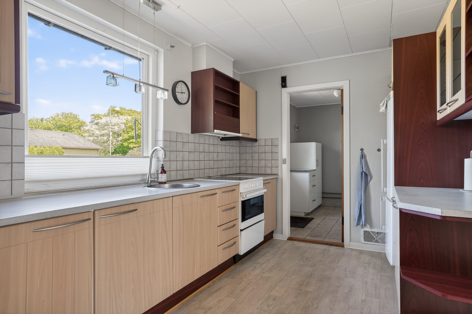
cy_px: 157
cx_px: 236
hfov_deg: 81.2
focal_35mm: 21
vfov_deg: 59.5
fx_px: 275
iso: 400
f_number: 8
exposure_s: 1/3.33
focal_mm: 21
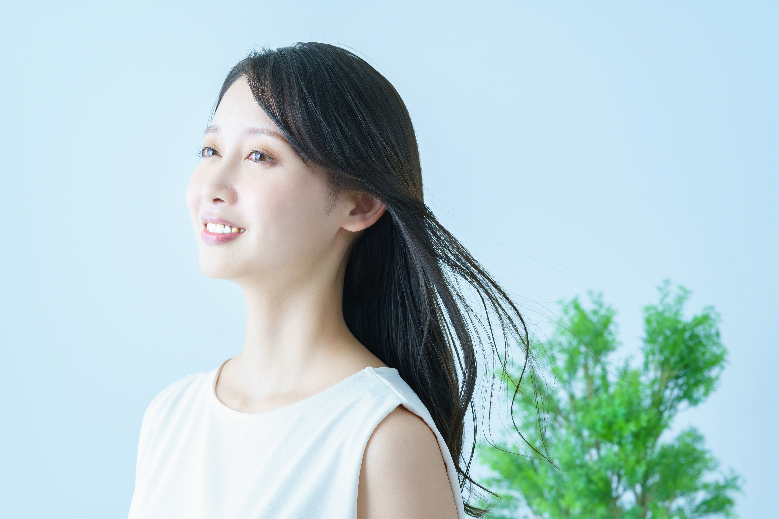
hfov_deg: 23.9
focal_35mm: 85
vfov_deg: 16.1
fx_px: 1839
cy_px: 260
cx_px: 390
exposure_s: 1/200
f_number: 5.6
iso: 100
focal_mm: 85
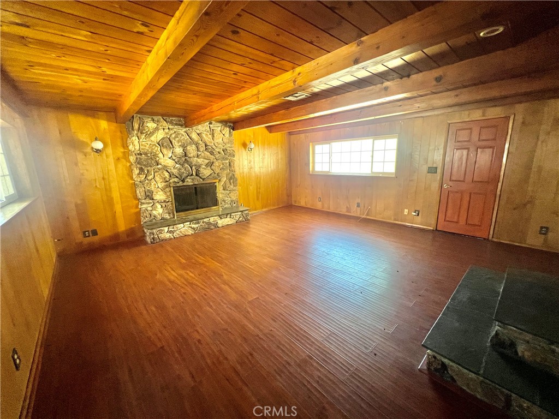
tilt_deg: -12.4
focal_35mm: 13
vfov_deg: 89.9
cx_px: 280
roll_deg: +2.3
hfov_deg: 106.2
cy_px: 210
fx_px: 210
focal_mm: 1.57
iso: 400
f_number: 1.8
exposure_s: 1/60
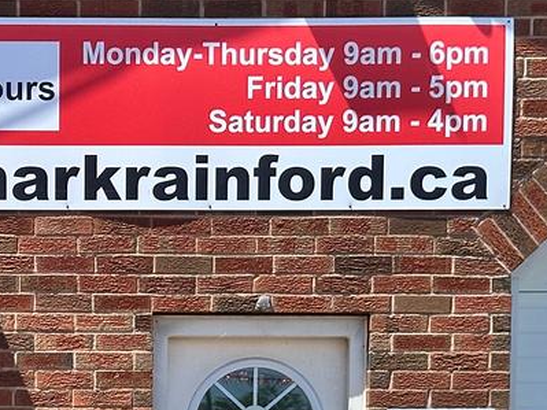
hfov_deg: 12.7
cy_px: 620
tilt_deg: -2.1
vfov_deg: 9.4
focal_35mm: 154
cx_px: -15
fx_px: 2433
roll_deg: +0.3
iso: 64
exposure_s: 1/2203
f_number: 1.78
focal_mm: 6.86
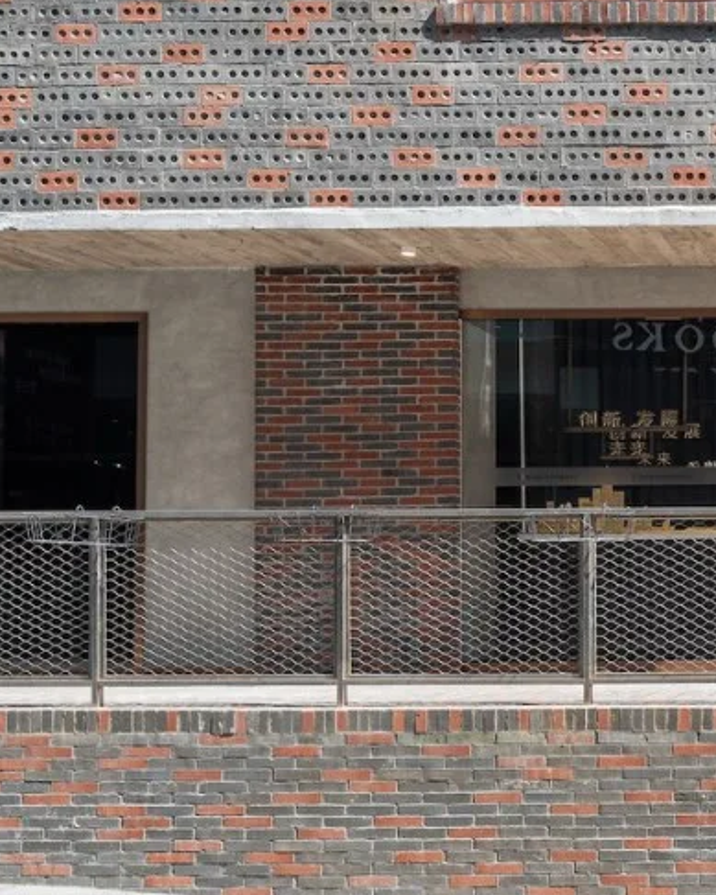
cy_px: -225
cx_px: 972
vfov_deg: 26.8
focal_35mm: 61
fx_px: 1615
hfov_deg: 22.0
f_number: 11
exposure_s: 1/40
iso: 100
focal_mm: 24
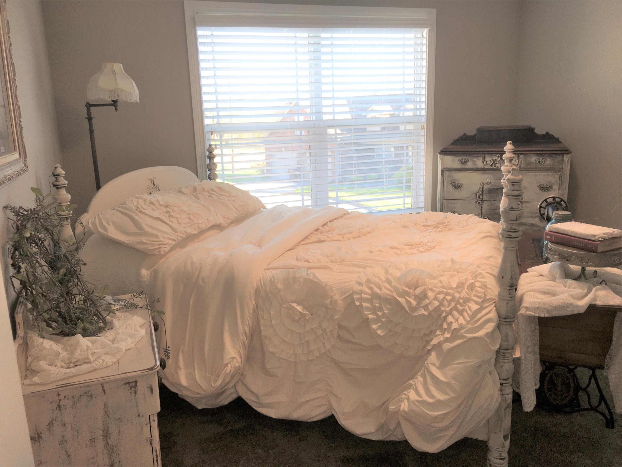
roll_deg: +2.1
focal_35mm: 29
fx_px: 521
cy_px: 234
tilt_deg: -11.9
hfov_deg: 61.7
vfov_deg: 48.2
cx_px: 311
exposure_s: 1/47
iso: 25
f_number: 2.2
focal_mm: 4.15
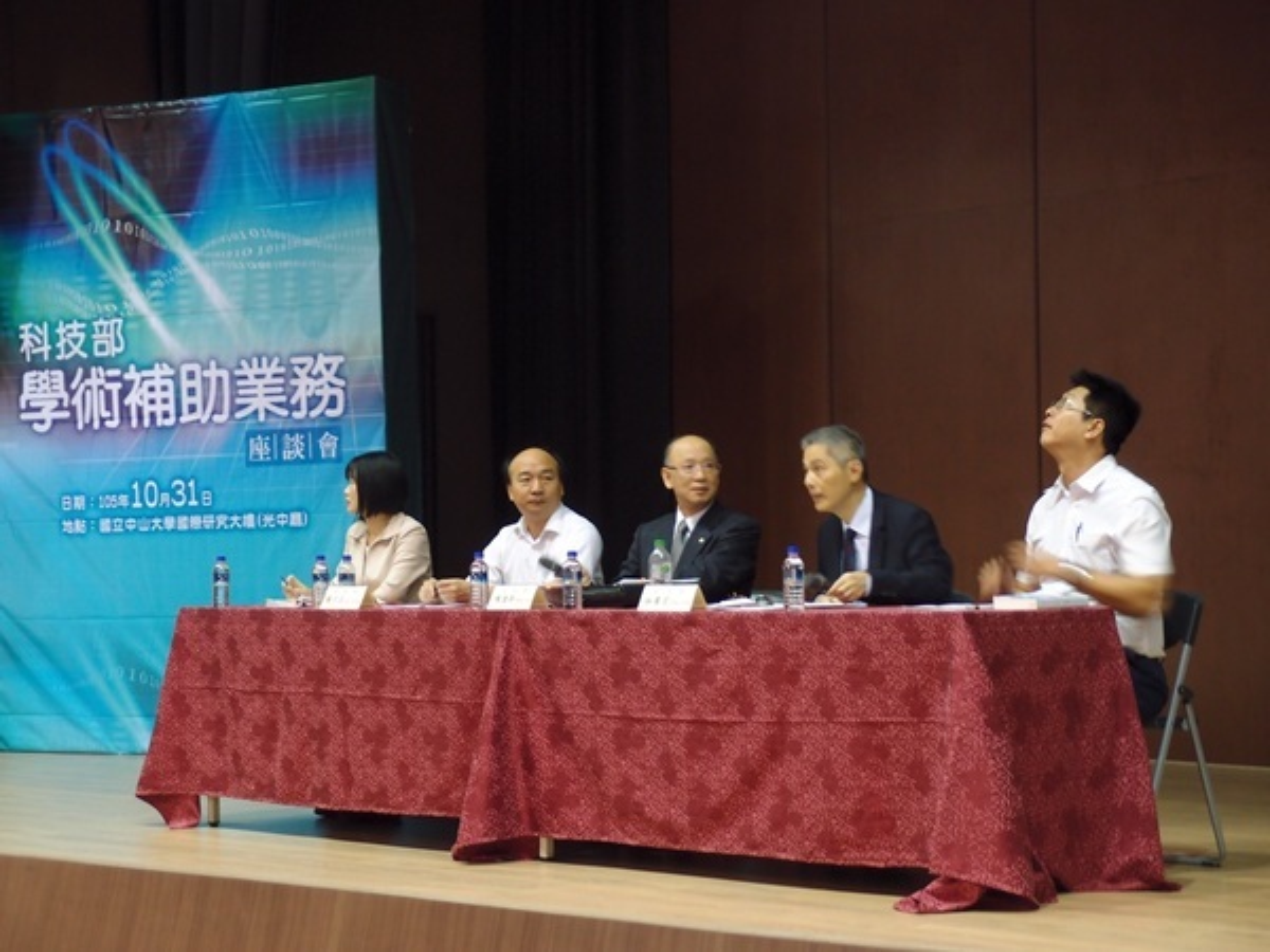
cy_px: 476
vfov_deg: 19.1
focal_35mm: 77
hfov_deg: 25.3
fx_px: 2825
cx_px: 635
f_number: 2.3
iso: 200
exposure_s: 1/10
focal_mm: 16.63
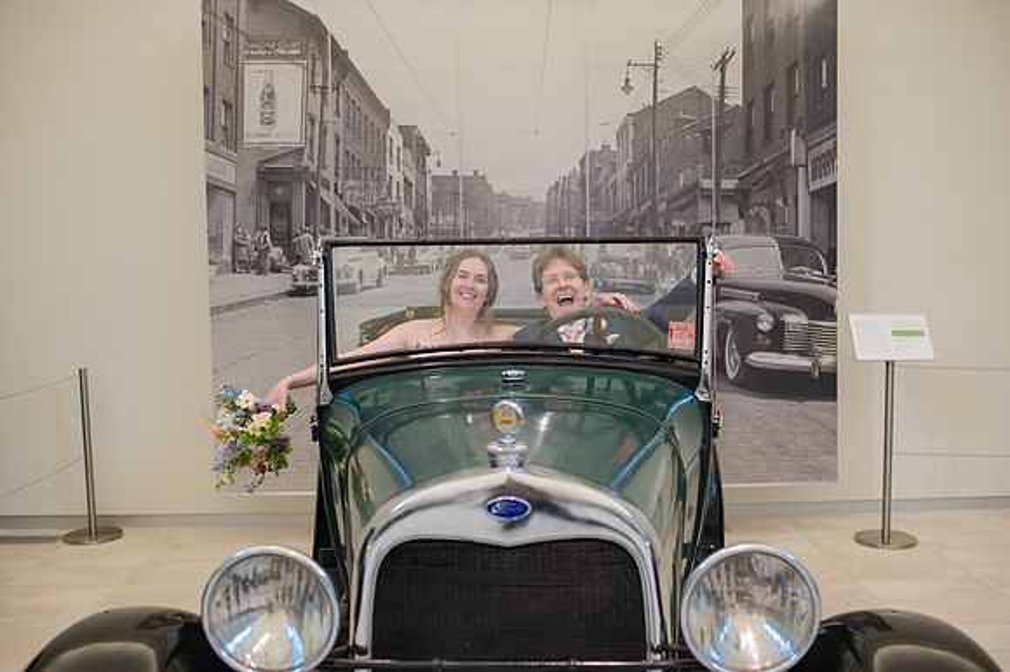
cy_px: 336
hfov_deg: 54.2
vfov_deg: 37.6
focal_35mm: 35
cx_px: 505
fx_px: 986
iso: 800
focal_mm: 35
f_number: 3.2
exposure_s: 1/250
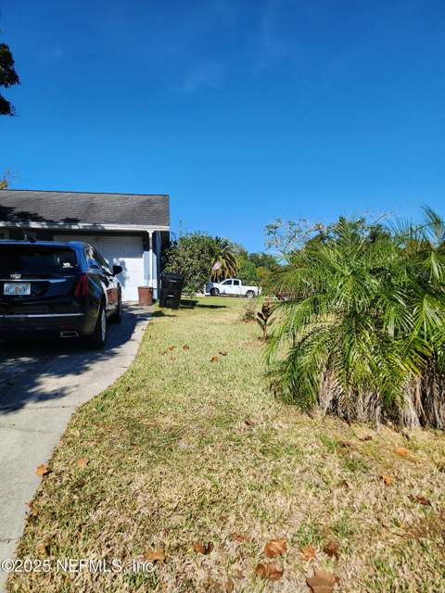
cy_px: 296
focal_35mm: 23
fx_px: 394
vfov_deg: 73.9
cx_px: 222
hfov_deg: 58.9
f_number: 1.8
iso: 12
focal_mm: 6.4
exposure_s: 1/1102
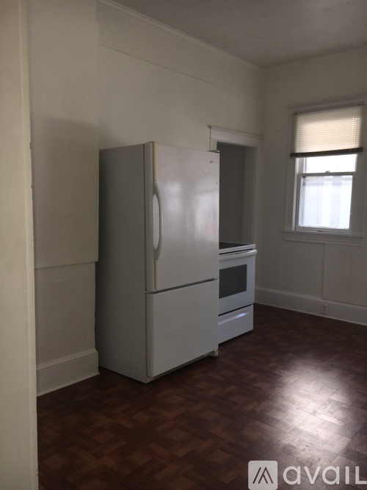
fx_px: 410
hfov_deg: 48.2
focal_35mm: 29
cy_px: 245
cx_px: 184
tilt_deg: -4.3
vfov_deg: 61.7
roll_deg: -2.0
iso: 25
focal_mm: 4.15
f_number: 2.2
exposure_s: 1/36
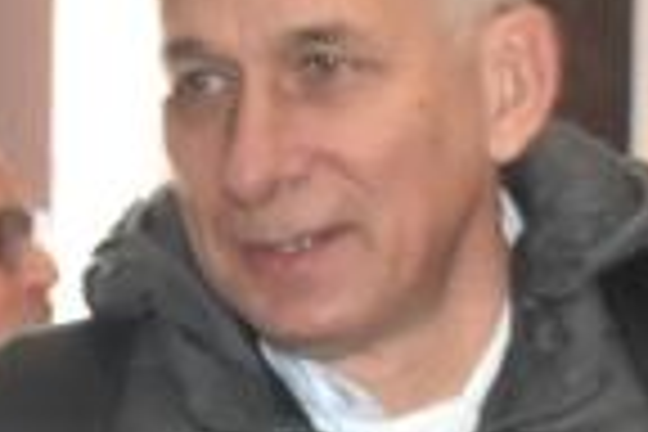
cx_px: 22
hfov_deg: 5.5
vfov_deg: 3.6
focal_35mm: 375
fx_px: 6742
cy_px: 997
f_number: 5.6
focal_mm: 35
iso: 1600
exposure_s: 1/125
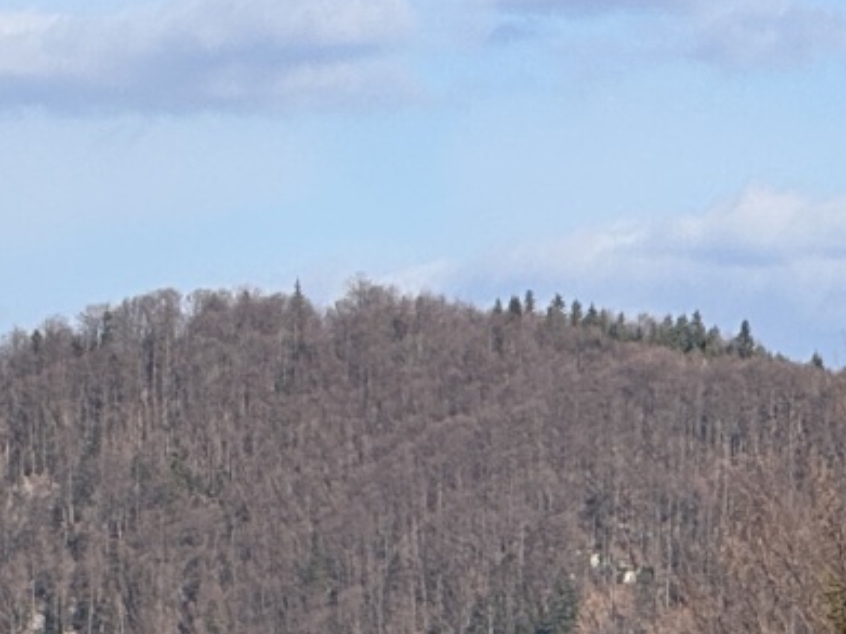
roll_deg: +0.8
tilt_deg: -2.6
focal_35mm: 374
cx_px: -874
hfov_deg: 5.2
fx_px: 9138
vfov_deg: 3.9
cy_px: 1431
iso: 25
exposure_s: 1/951
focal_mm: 9
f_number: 2.8
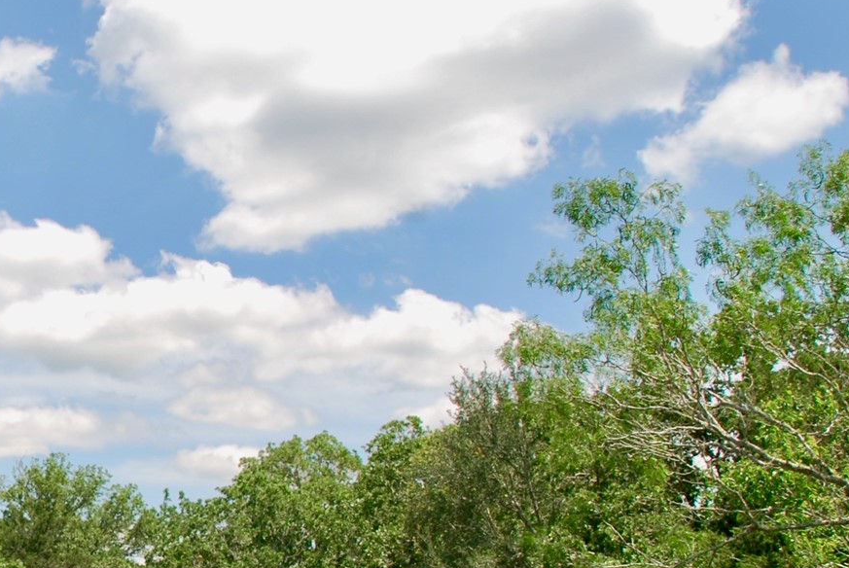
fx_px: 1582
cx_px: -76
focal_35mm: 67
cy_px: 474
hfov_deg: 27.6
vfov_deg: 20.1
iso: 100
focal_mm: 18
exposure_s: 1/200
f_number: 8
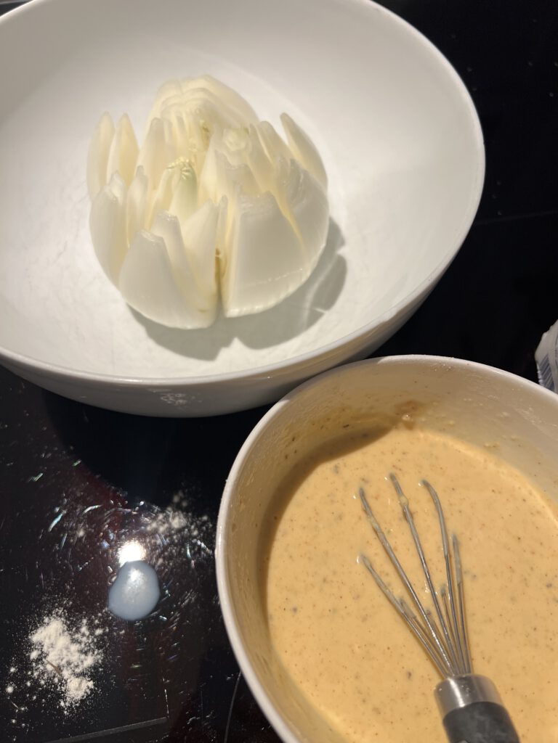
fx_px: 559
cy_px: 372
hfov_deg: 53.1
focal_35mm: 26
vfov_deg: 67.3
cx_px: 279
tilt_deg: -60.6
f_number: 1.5
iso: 125
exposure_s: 1/100
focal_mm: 5.7
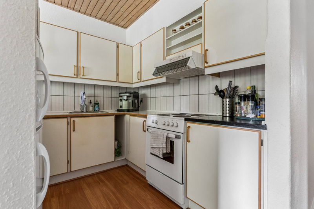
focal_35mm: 17
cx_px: 157
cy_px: 104
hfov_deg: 92.5
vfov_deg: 69.6
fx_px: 150
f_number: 8
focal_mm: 11.5
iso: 800
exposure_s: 1/3.33
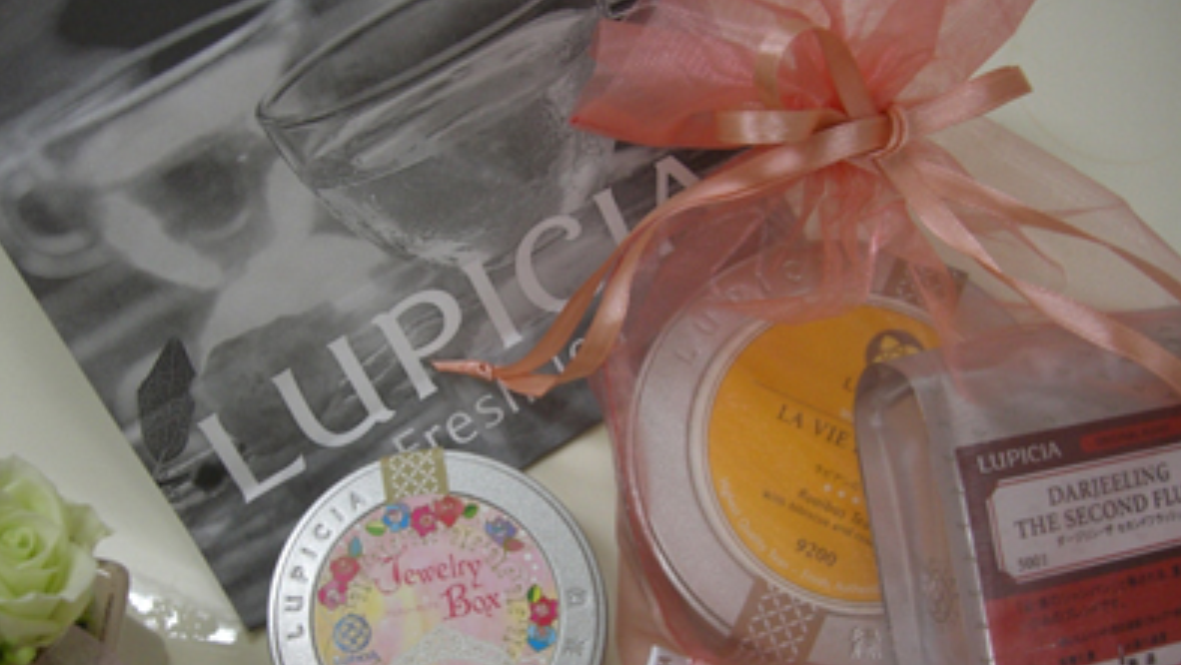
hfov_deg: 48.3
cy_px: 374
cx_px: 596
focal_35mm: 42
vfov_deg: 28.4
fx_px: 1316
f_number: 2.7
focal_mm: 6.2
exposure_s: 1/60
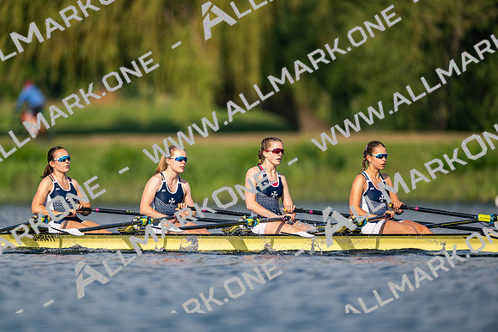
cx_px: 249
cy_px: 166
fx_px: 8302
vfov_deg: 2.3
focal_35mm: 600
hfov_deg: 3.4
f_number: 4
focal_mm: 600
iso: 250
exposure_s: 1/2500
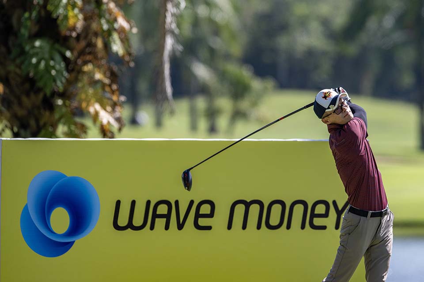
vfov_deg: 3.4
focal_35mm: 400
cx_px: 212
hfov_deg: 5.2
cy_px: 141
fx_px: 4711
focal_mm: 400
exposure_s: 1/2500
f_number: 4.5
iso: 500
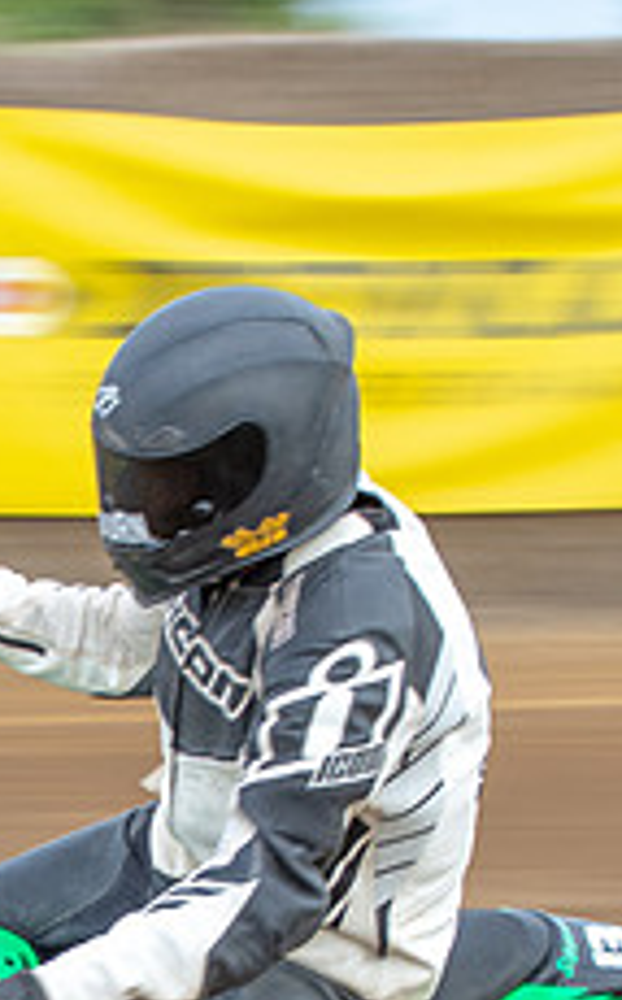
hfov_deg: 5.2
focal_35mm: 249
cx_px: -79
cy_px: 834
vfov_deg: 8.4
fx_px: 6779
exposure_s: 1/100
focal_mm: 60
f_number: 8
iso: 160
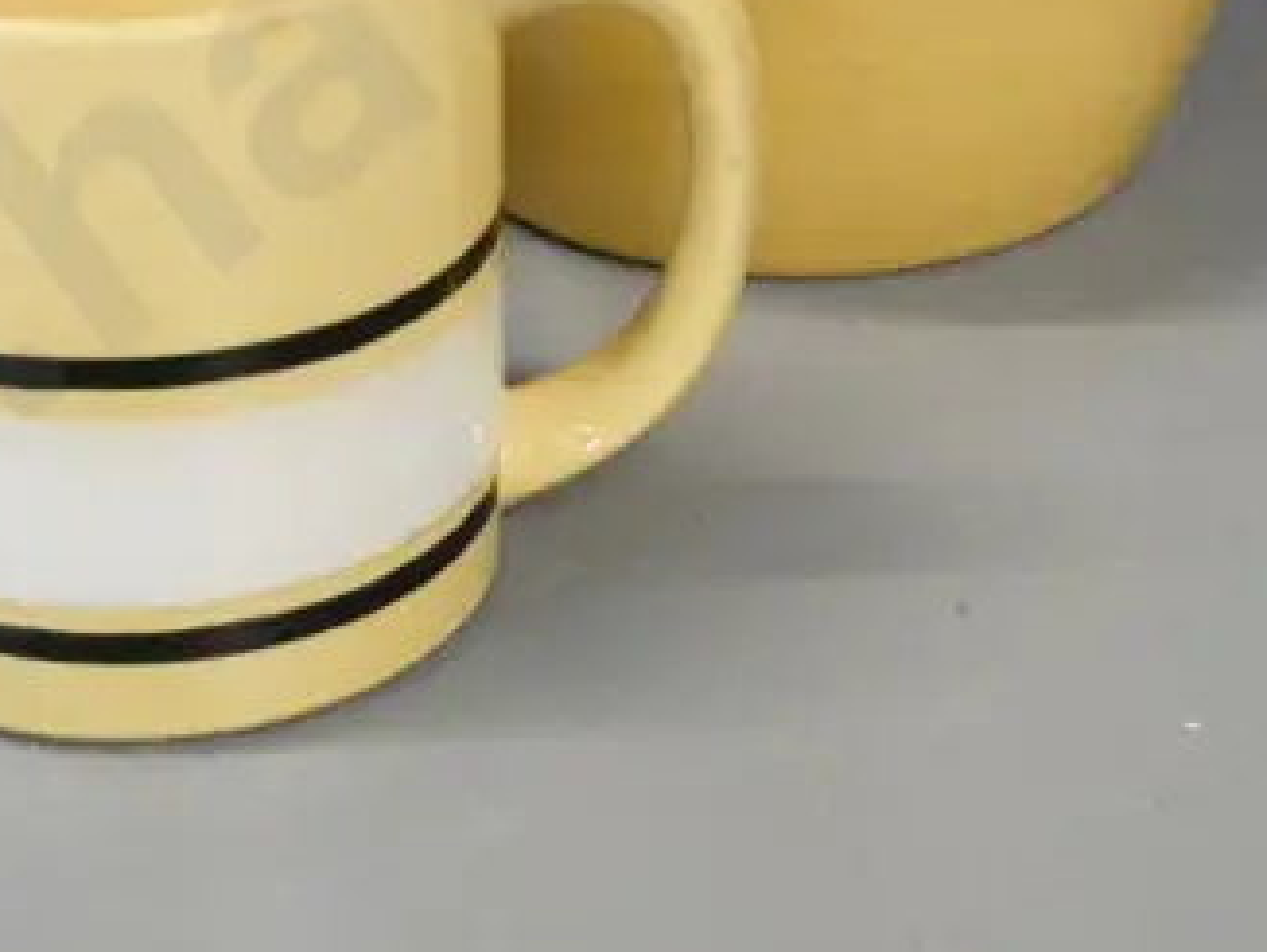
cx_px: 773
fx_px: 4139
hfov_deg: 17.4
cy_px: -272
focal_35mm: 113
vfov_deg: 12.7
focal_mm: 18
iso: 3200
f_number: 5.6
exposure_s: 1/60
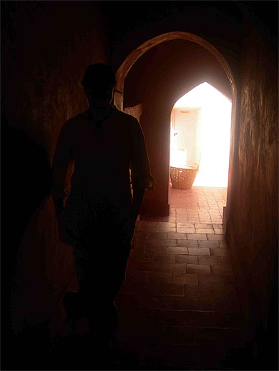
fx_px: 408
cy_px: 186
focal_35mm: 38
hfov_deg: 37.7
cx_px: 140
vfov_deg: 49.0
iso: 50
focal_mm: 7.8
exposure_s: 1/190
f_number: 2.8
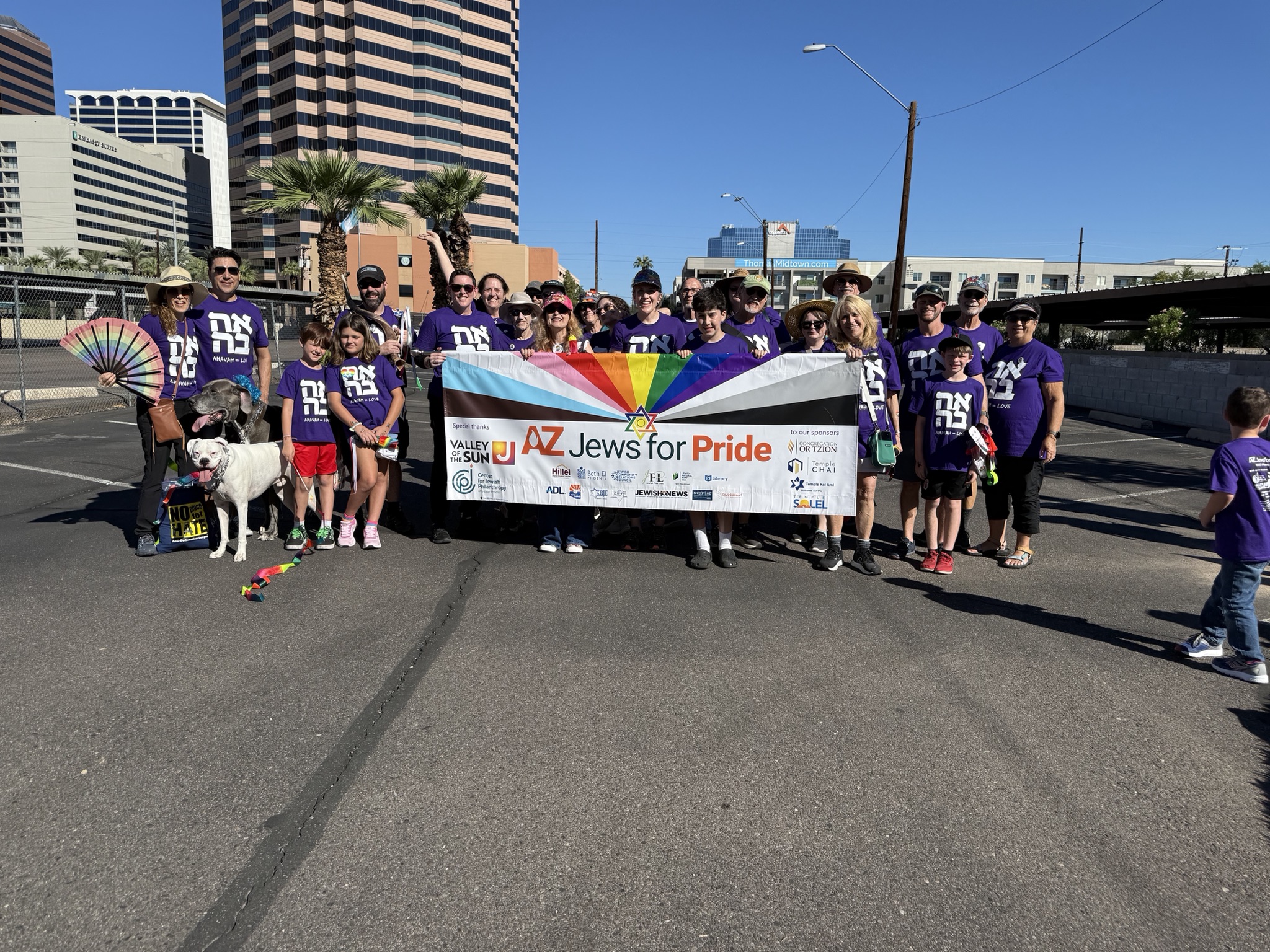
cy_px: 476
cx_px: 635
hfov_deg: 71.6
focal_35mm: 24
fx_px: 881
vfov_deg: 56.8
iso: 80
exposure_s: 1/5319
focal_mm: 6.76
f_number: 1.78
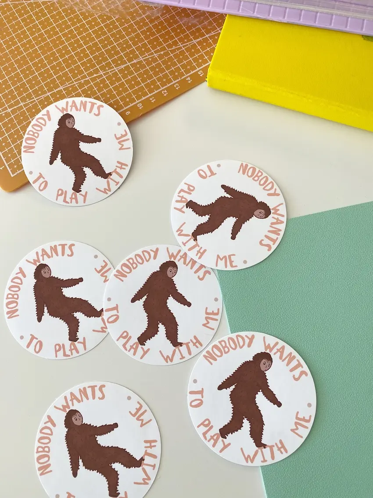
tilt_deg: -78.5
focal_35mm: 26
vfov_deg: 67.3
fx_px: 374
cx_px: 186
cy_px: 249
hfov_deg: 53.0
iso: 80
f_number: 1.8
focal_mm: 4.25
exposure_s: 1/122
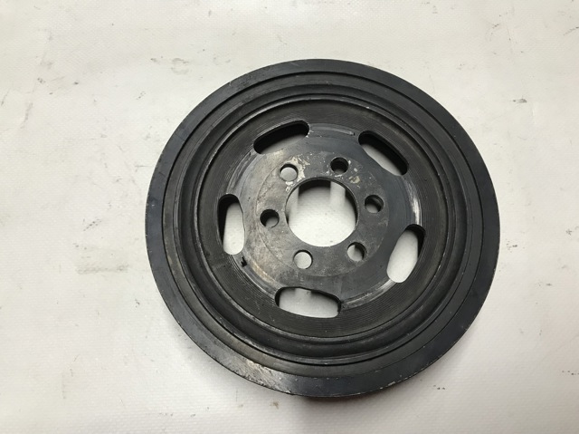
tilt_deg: -71.8
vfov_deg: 49.7
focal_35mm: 28
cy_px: 217
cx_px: 290
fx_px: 468
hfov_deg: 63.5
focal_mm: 3.99
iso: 32
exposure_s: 1/33
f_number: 1.8
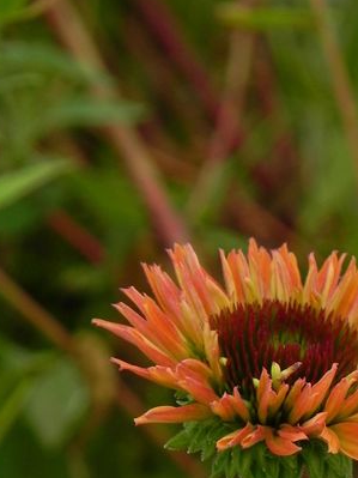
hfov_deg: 1.7
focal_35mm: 852
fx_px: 11755
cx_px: 210
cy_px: 446
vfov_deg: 2.3
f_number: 5
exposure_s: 1/40
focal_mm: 75.7
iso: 160
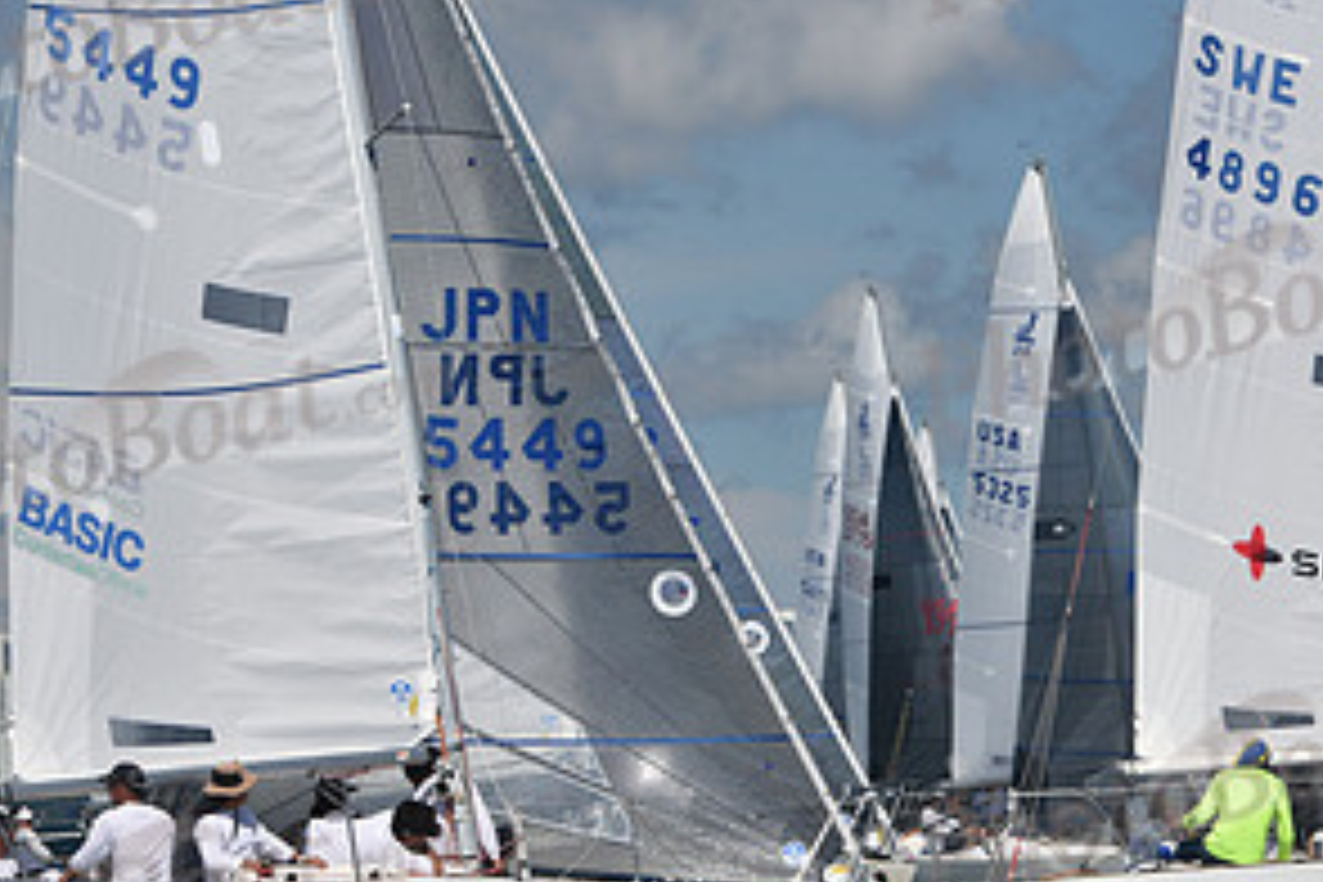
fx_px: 10877
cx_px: 688
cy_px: 614
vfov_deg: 4.6
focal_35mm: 296
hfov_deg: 7.0
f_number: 7.1
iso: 250
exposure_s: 1/1000
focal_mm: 150
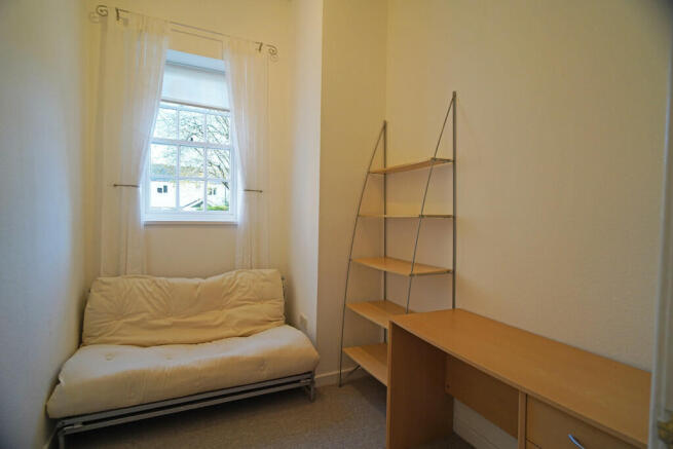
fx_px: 337
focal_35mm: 18
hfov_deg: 90.0
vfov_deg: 67.4
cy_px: 224
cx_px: 336
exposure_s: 1/160
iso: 400
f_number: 4
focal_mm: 18
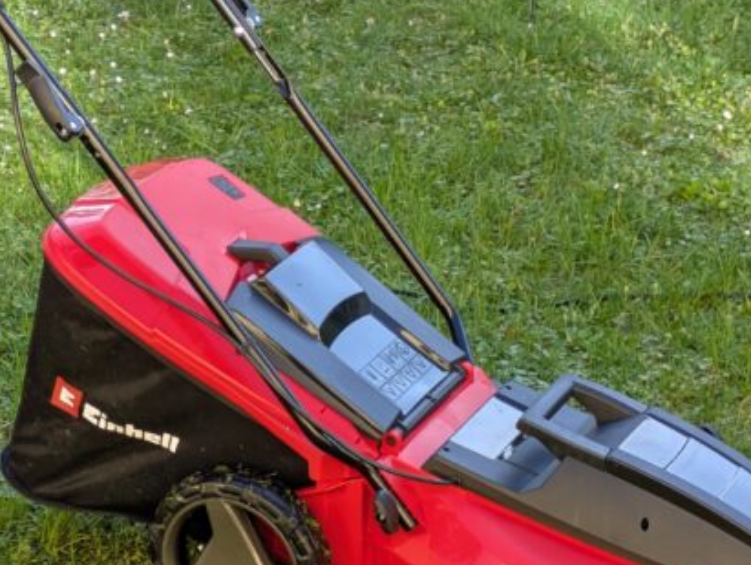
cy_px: 416
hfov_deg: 15.5
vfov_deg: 11.7
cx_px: 221
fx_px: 2758
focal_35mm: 127
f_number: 1.89
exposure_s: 1/385
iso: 43
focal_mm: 5.43
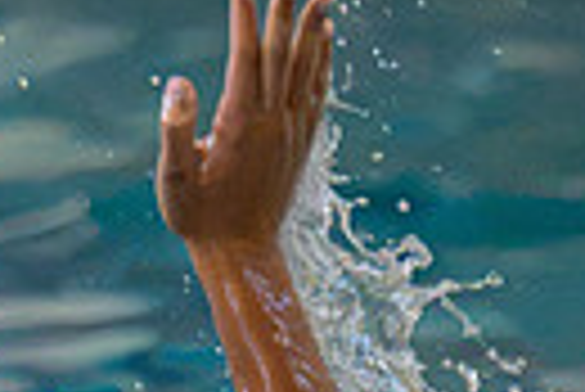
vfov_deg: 0.9
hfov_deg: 1.3
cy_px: 223
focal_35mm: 1564
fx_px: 25443
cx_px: -643
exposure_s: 1/1000
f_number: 4
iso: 18000
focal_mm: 260
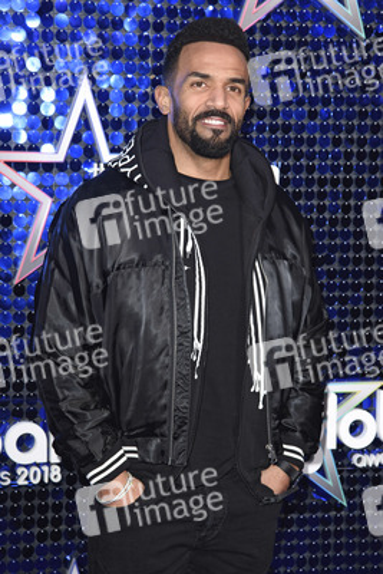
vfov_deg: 22.1
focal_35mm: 92
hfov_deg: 14.9
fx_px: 1467
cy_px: 287
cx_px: 192
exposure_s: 1/250
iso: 800
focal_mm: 92
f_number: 5.6
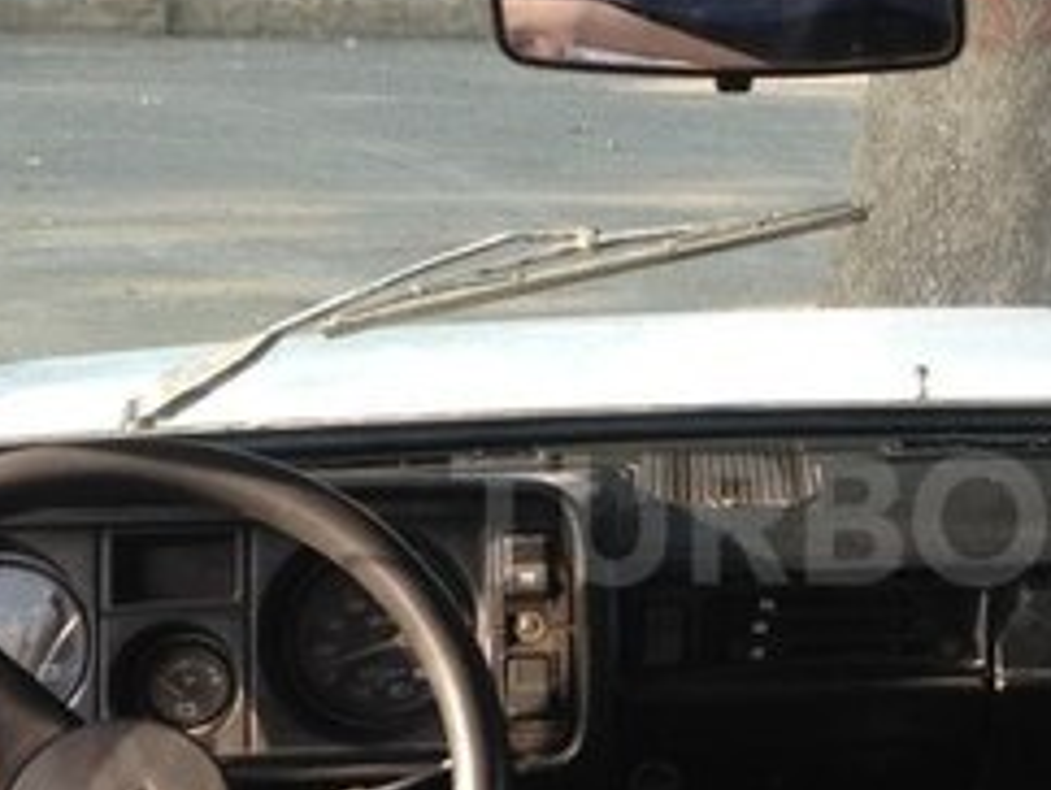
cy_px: 519
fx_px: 2735
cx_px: 895
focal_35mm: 90
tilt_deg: -14.3
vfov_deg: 16.4
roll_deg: +0.9
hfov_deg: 21.4
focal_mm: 4.12
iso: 50
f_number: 2.4
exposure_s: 1/141
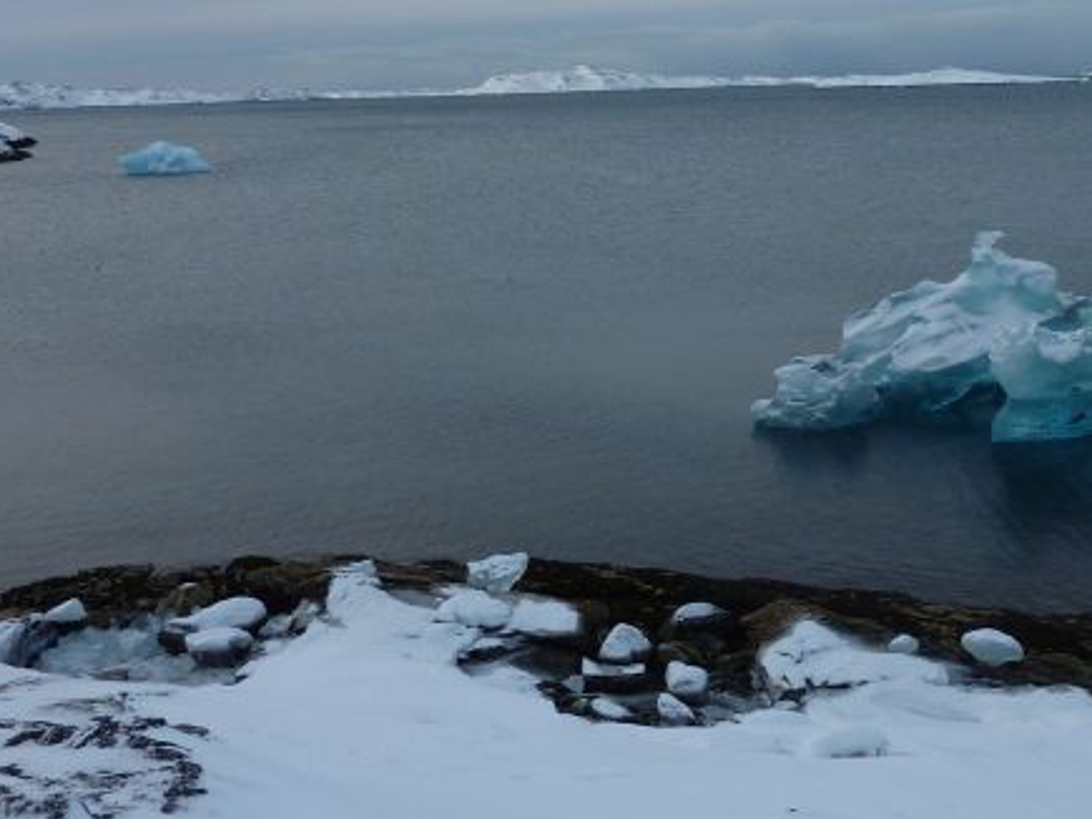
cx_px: 751
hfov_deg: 40.6
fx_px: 1451
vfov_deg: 31.1
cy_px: 231
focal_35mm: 46
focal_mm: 4.1
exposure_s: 1/500
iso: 80
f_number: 4.5
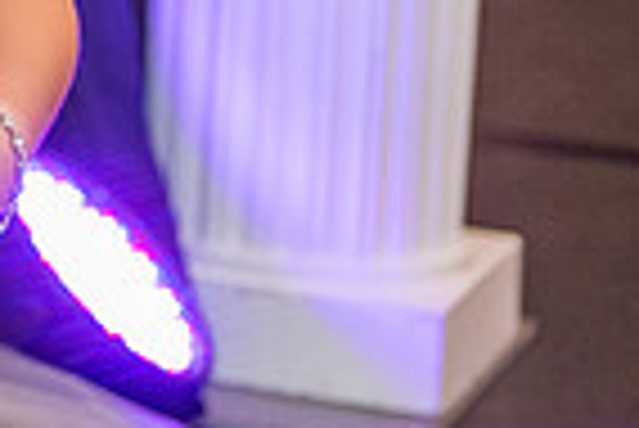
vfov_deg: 5.9
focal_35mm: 229
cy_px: -426
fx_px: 4069
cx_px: -446
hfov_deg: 8.7
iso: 1600
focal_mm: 56
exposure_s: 1/160
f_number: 2.8
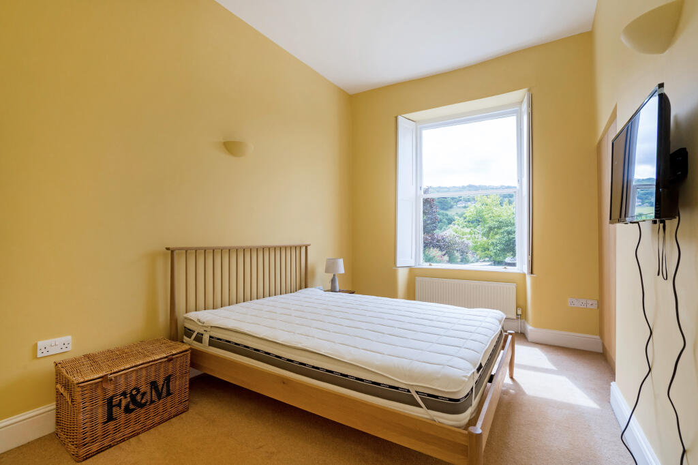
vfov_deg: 73.7
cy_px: 232
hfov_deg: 96.8
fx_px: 310
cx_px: 349
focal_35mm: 16
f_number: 9
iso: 640
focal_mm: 16
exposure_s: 1/100
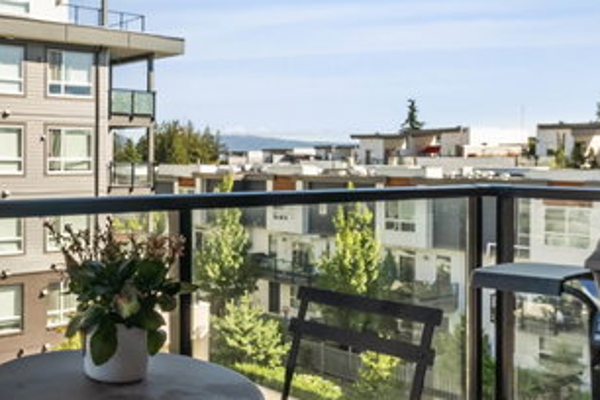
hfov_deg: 47.7
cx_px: 45
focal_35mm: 35
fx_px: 588
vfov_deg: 37.5
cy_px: 187
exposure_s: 1/200
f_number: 9
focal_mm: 9
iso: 250
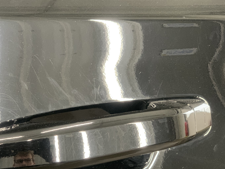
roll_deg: -2.8
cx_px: 82
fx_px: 500
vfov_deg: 19.0
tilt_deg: -11.5
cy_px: 120
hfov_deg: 25.3
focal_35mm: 77
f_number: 2.4
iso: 200
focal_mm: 6
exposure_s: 1/60
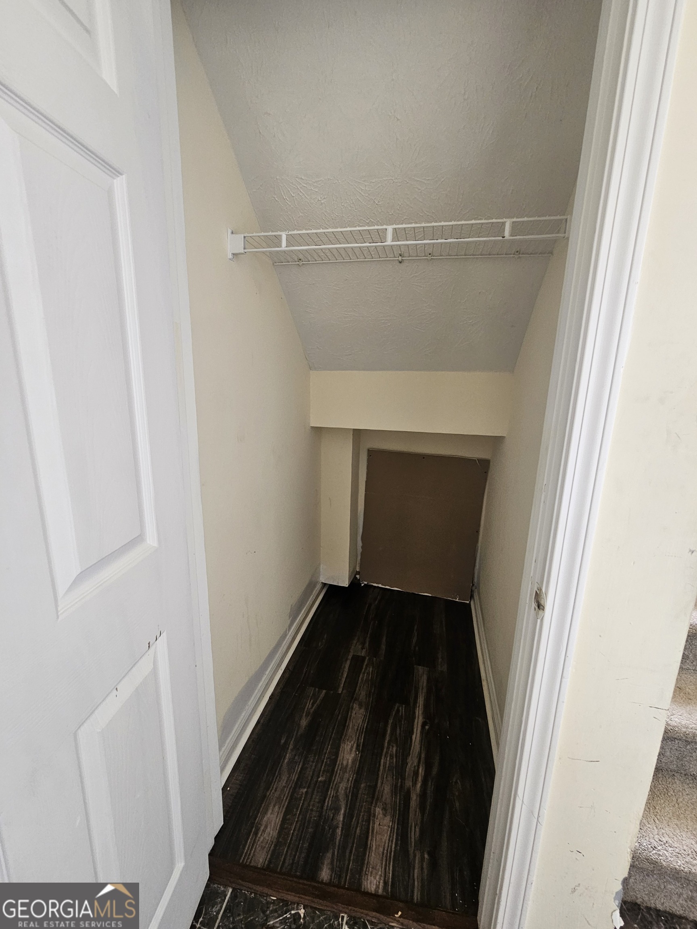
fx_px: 349
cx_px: 348
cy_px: 464
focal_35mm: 13
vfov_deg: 106.2
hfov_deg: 89.9
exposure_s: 1/77.4
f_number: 2.2
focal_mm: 2.2
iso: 200
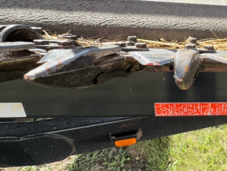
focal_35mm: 29
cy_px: 76
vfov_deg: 48.2
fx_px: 190
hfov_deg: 49.9
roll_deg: -5.4
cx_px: 227
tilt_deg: -33.4
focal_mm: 2.22
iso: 16
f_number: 2.2
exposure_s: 1/223
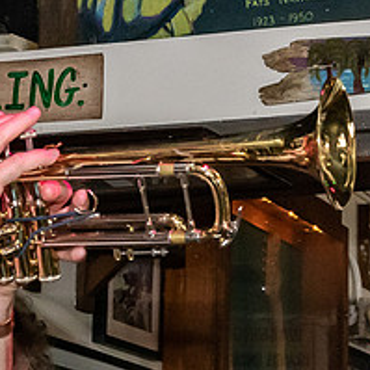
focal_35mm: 189
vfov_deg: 9.3
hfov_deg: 9.2
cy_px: 191
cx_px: 111
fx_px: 2286
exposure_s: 1/200
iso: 1600
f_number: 5.6
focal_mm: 36
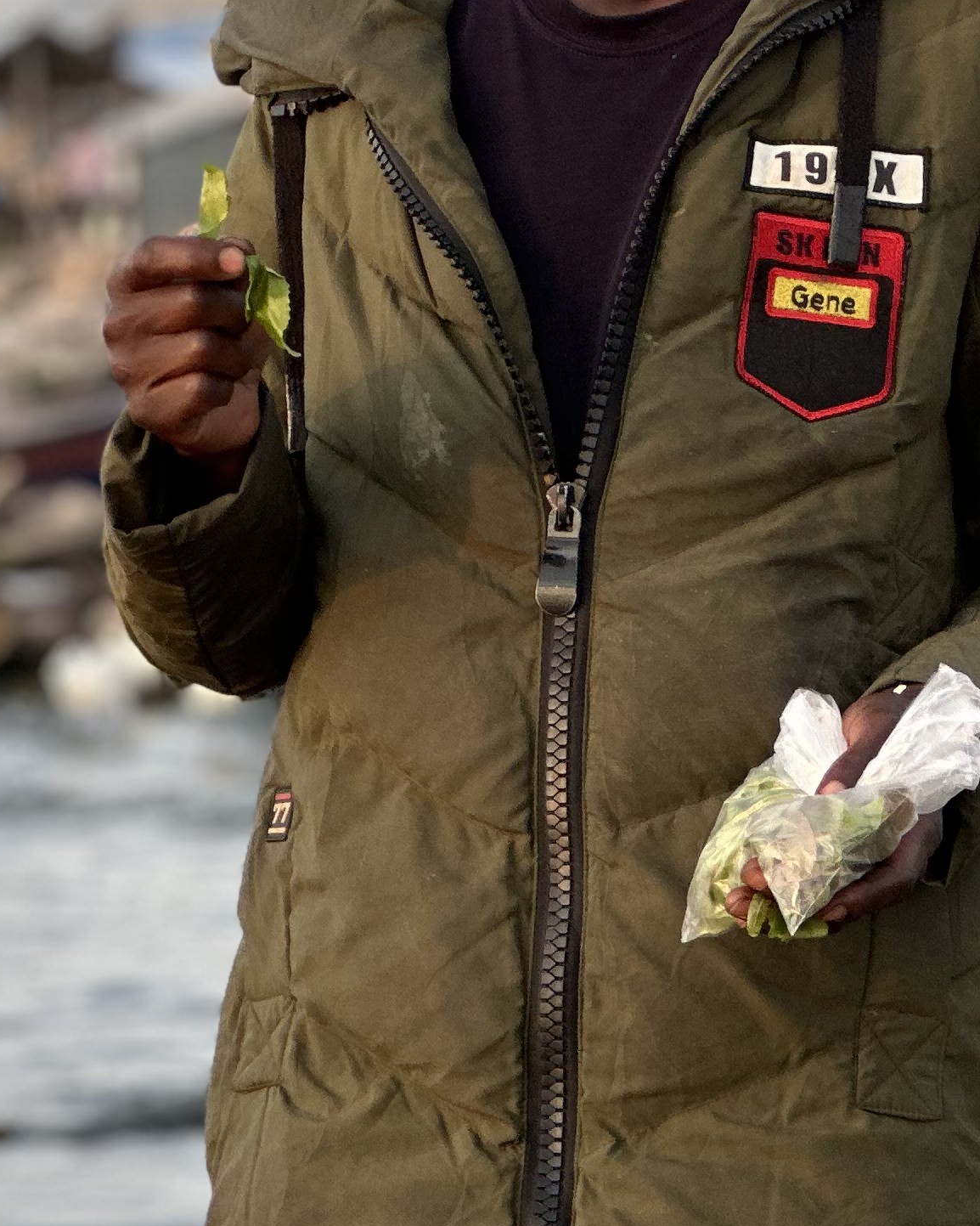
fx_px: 7615
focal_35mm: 210
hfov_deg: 7.4
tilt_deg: +2.1
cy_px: 128
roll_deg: +1.3
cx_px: 682
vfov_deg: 9.2
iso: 50
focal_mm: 9
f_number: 2.8
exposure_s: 1/121
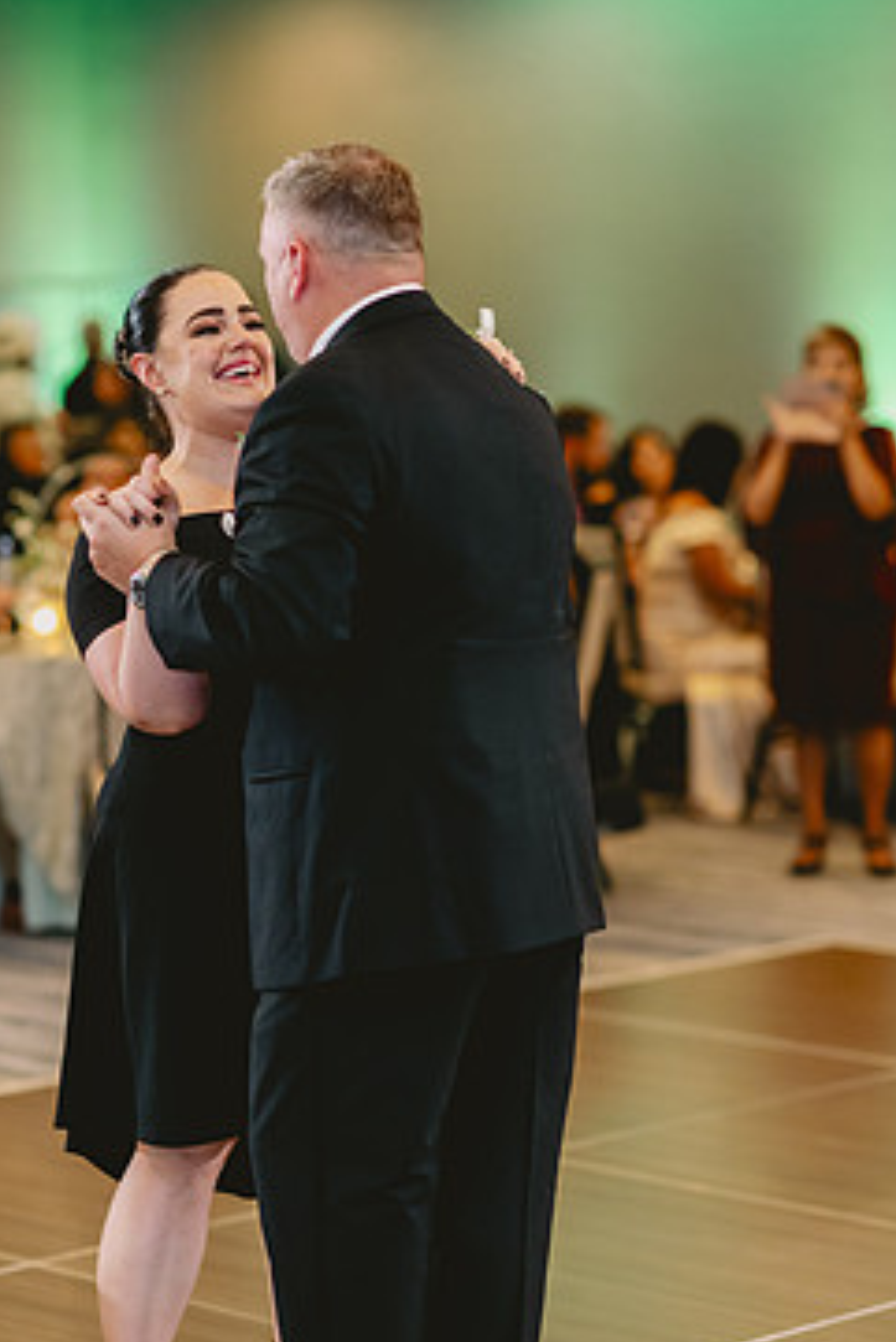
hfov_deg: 12.9
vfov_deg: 19.2
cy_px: 822
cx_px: 390
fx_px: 3953
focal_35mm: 106
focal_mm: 85
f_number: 2
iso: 2500
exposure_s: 1/125
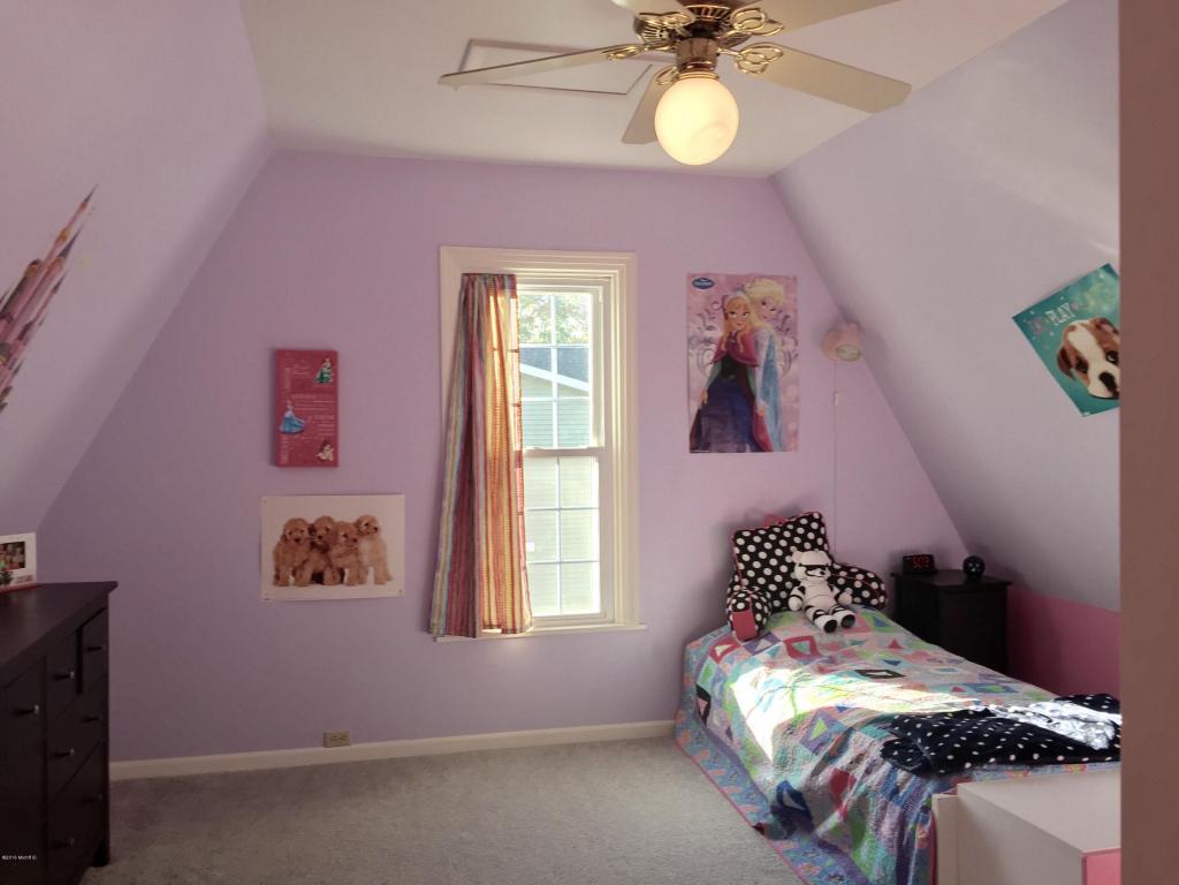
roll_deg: -0.4
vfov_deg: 48.2
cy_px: 442
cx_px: 590
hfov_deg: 61.7
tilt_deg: -0.4
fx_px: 988
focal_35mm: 29
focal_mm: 4.15
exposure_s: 1/60
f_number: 2.2
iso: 32
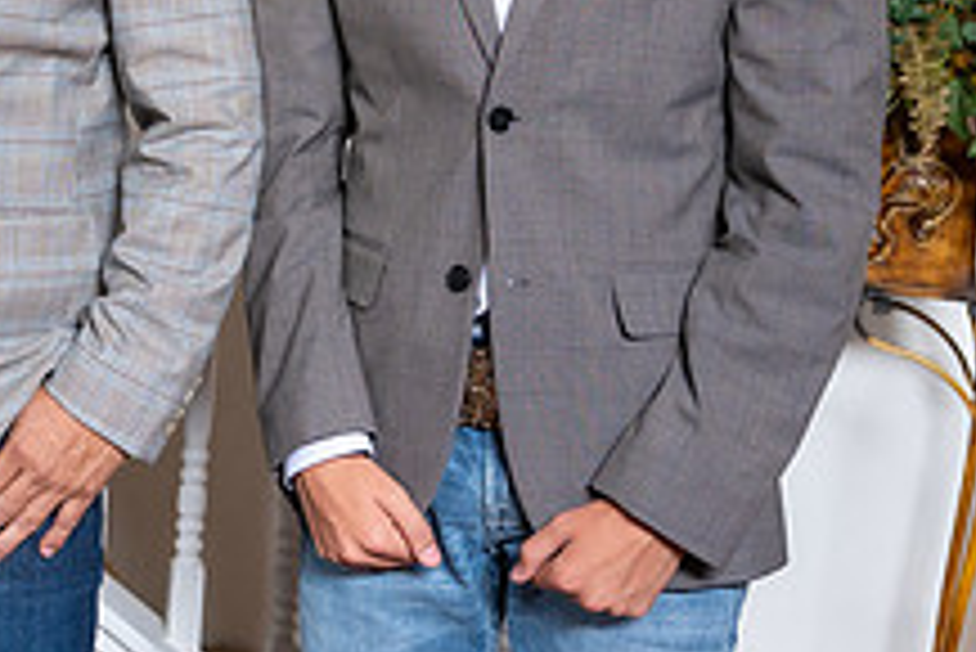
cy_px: -18
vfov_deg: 14.9
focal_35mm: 90
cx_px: -310
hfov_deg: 20.5
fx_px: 2442
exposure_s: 1/100
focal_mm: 32
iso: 1250
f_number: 3.2
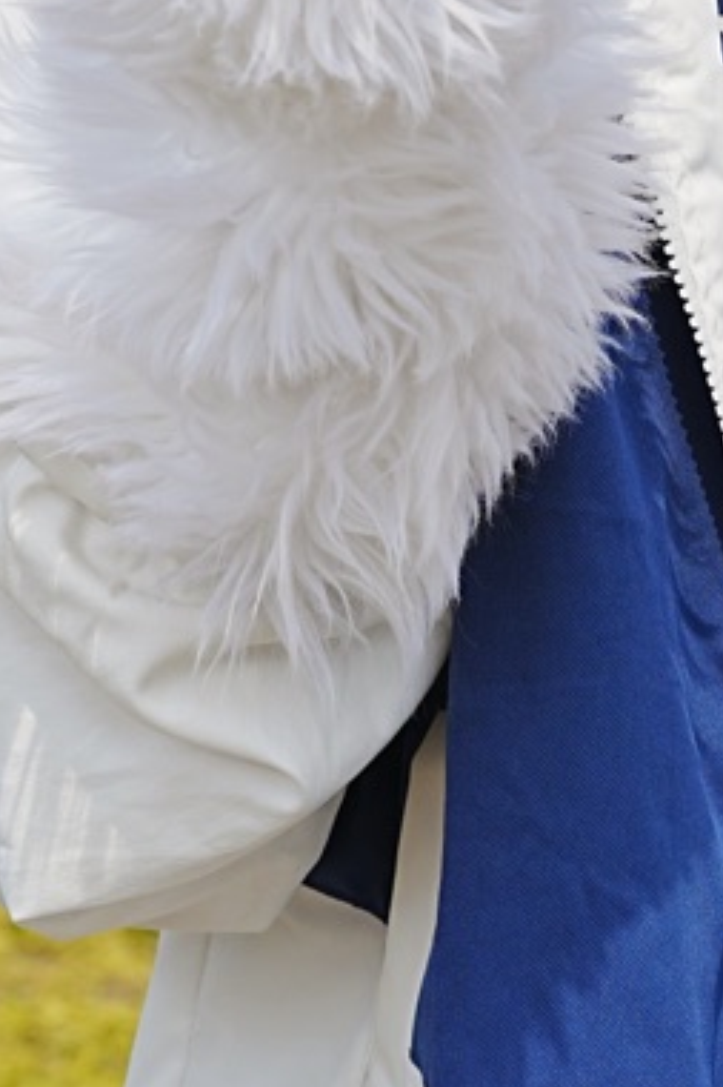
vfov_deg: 12.1
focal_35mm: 166
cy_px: -157
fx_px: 5005
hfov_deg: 8.1
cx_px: 1092
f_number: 5.6
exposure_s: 1/1000
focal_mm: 35
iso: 100
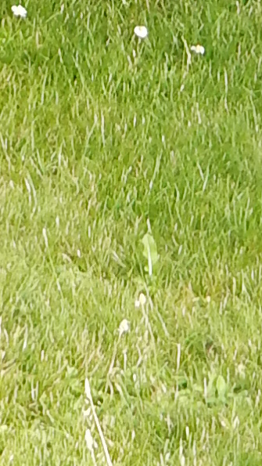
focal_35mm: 430
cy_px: -1140
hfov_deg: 2.8
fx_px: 5307
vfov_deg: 4.7
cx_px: 113
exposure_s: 1/100
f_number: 4.5
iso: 125
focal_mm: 9
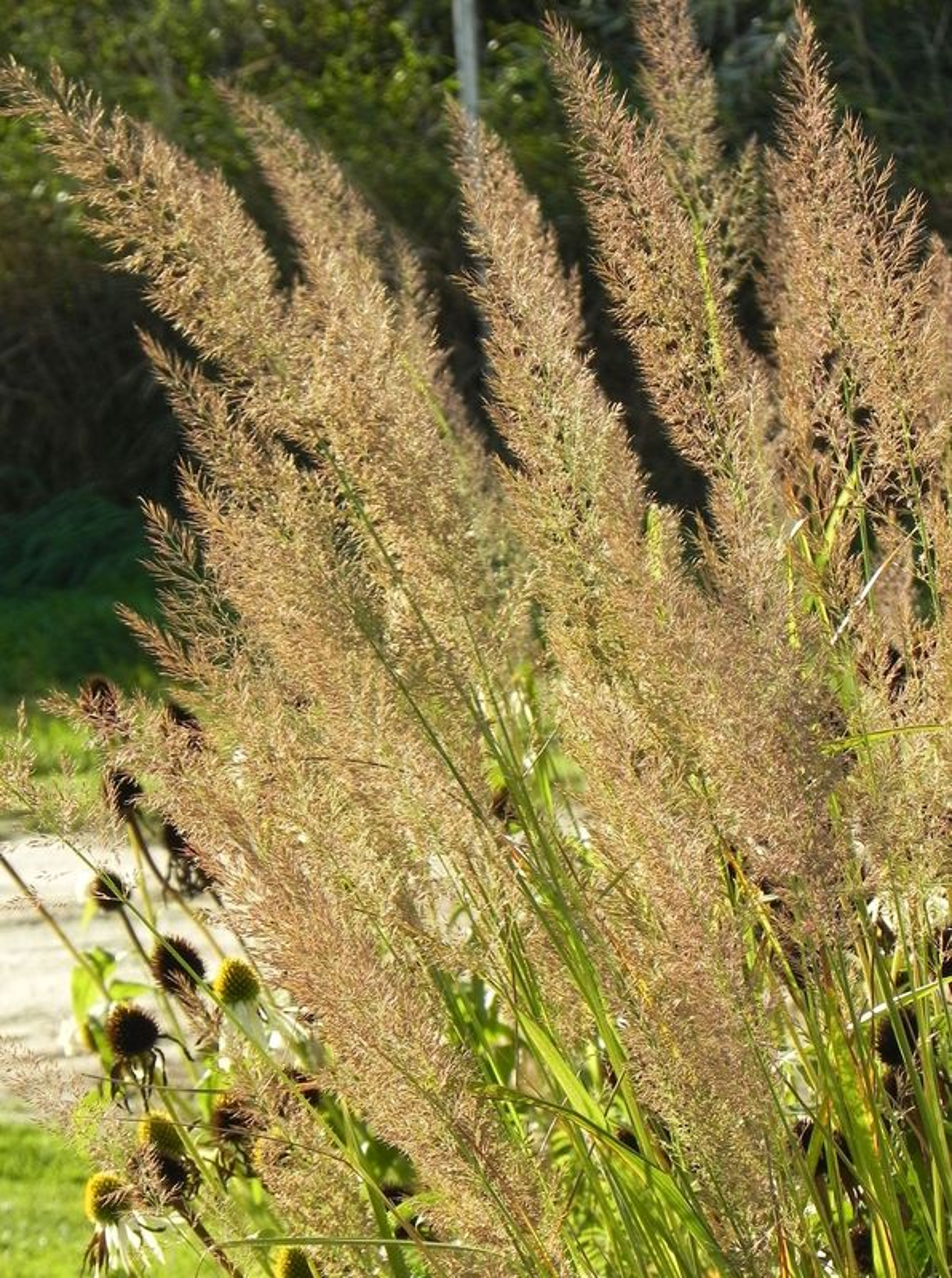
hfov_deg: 7.0
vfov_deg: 9.4
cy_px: 639
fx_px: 7807
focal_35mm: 212
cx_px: 476
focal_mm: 37.7
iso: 160
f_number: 5
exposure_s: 1/400
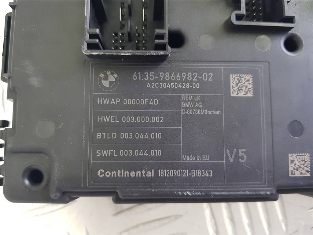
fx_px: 235
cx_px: 156
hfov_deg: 67.3
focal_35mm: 26
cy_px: 118
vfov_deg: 53.1
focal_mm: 4.2
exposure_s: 1/50
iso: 125
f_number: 1.7
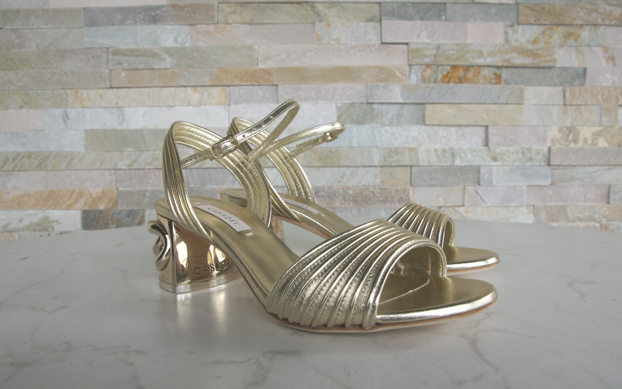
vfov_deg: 46.7
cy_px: 184
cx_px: 316
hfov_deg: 69.3
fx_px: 450
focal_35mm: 27
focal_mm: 17
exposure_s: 1/60
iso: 200
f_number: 9
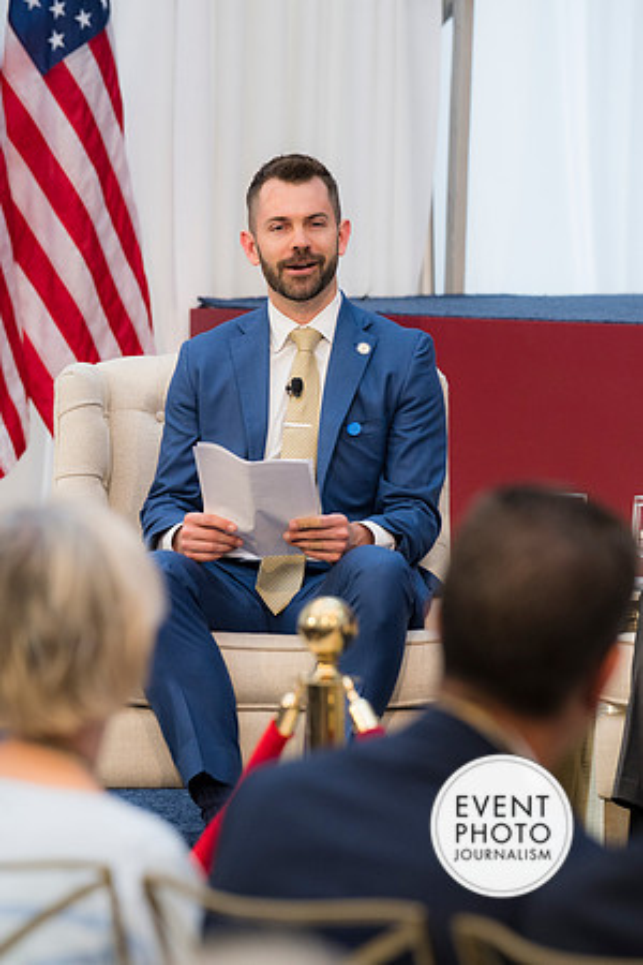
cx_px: 322
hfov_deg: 6.1
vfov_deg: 9.1
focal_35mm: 225
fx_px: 6028
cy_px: 482
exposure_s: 1/160
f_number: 4
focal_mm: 150
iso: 720
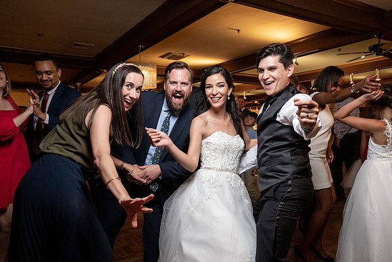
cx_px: 202
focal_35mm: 29
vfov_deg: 45.1
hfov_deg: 63.8
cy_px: 140
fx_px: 315
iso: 2000
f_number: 5.6
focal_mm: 27
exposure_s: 1/200
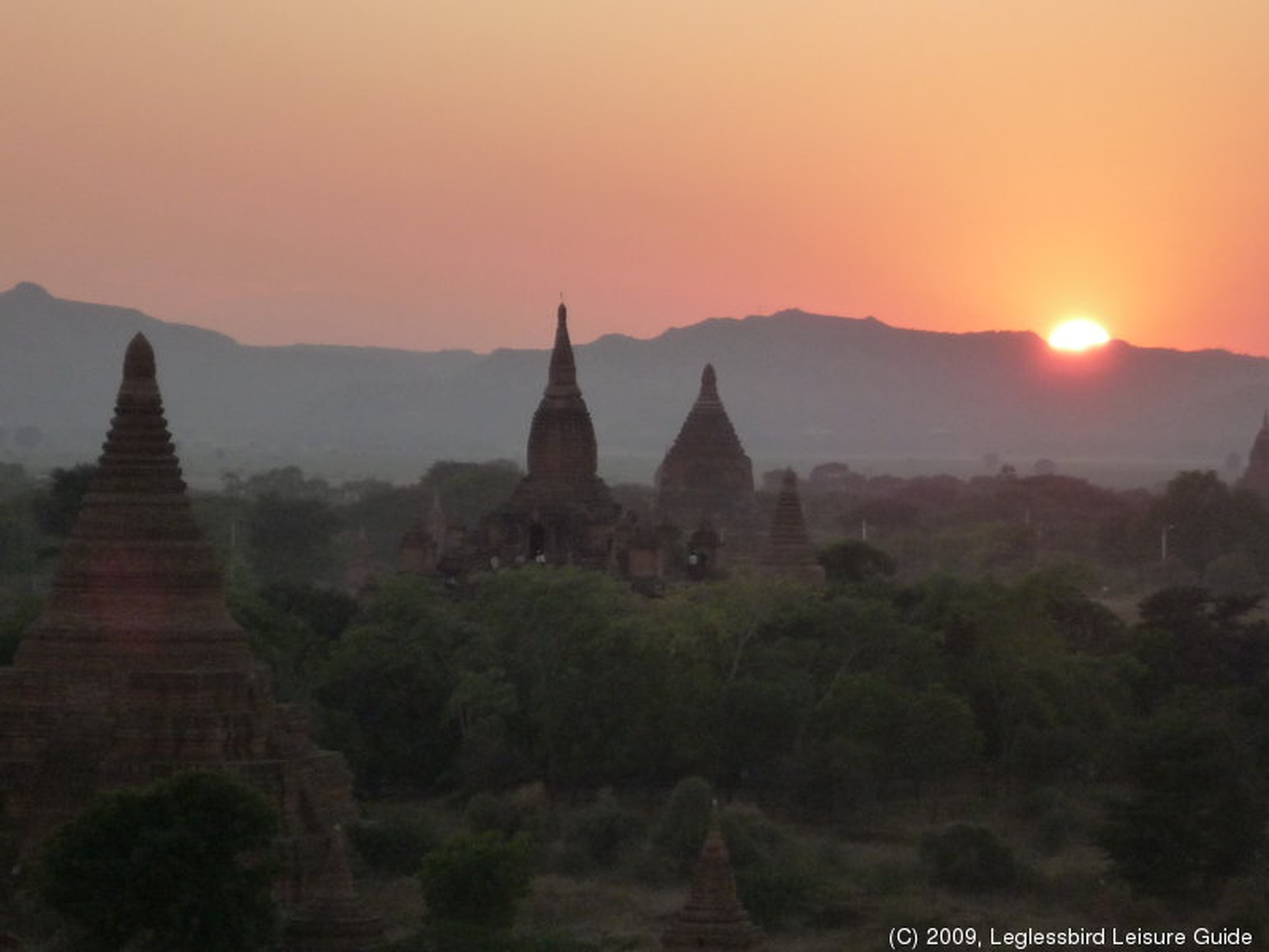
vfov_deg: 8.2
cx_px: 634
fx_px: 6599
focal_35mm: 180
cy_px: 476
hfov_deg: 11.0
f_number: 5.9
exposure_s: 1/125
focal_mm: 22
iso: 250
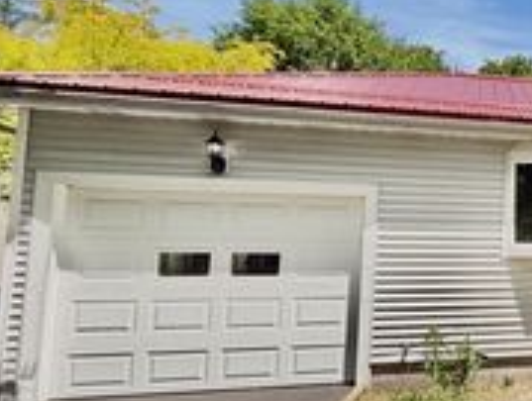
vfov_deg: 36.9
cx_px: 684
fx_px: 601
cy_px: 206
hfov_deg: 34.5
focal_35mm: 39
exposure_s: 1/770
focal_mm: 2.22
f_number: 2.2
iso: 32
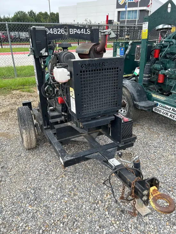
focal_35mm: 26
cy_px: 117
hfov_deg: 53.1
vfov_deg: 67.3
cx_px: 88
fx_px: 176
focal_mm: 5.7
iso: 50
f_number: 1.5
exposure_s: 1/1089
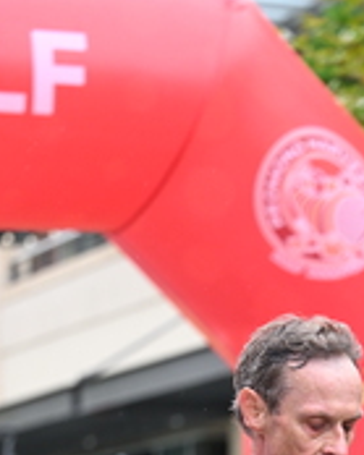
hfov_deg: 6.6
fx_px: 3154
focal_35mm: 234
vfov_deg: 8.1
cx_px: 444
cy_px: 633
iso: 1250
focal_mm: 79
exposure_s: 1/1600
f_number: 2.8
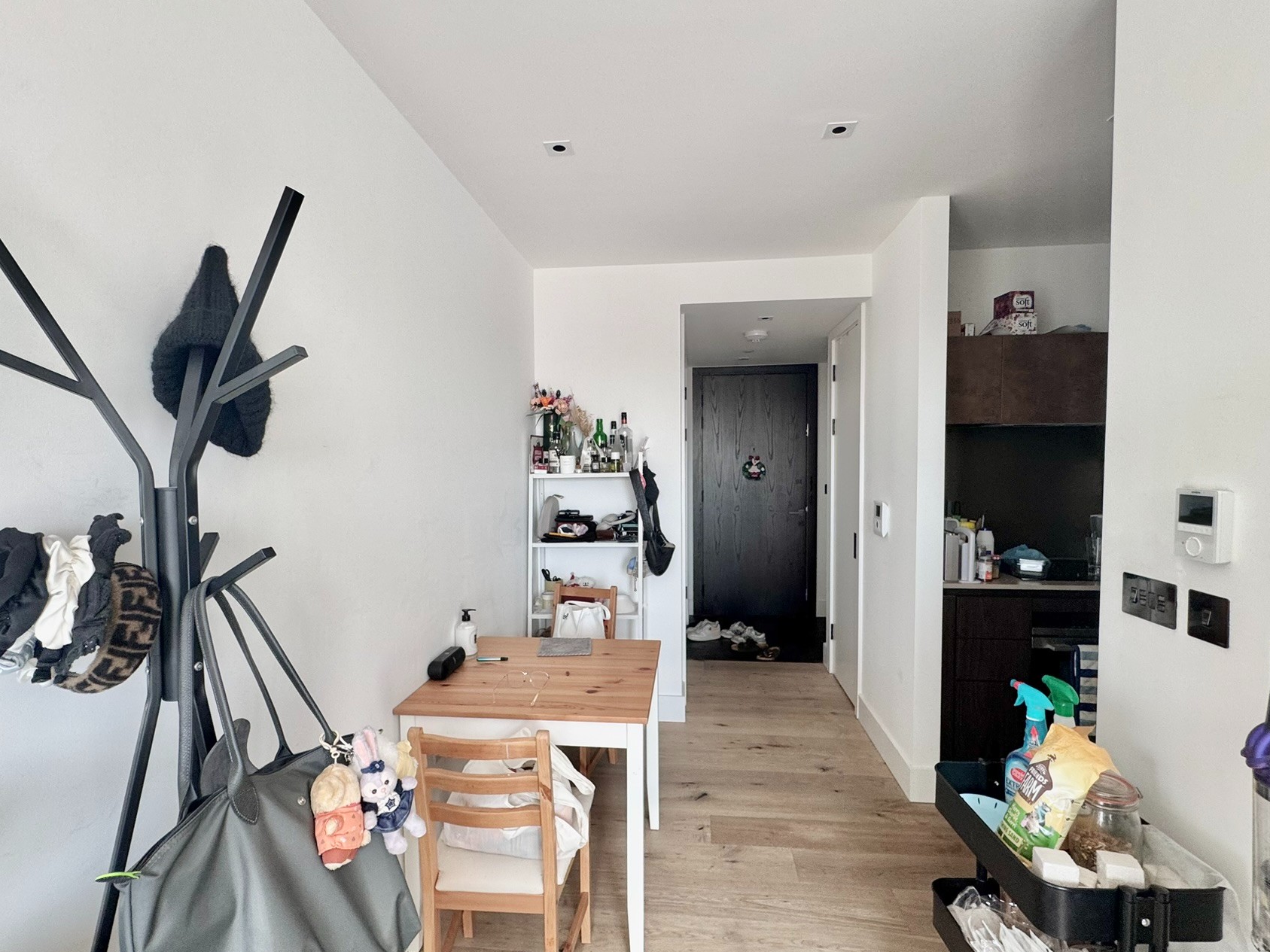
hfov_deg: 91.0
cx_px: 626
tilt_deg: -2.6
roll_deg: +0.2
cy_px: 493
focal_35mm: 17
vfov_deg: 74.7
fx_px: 624
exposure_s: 1/99
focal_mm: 2.22
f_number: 2.2
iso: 125
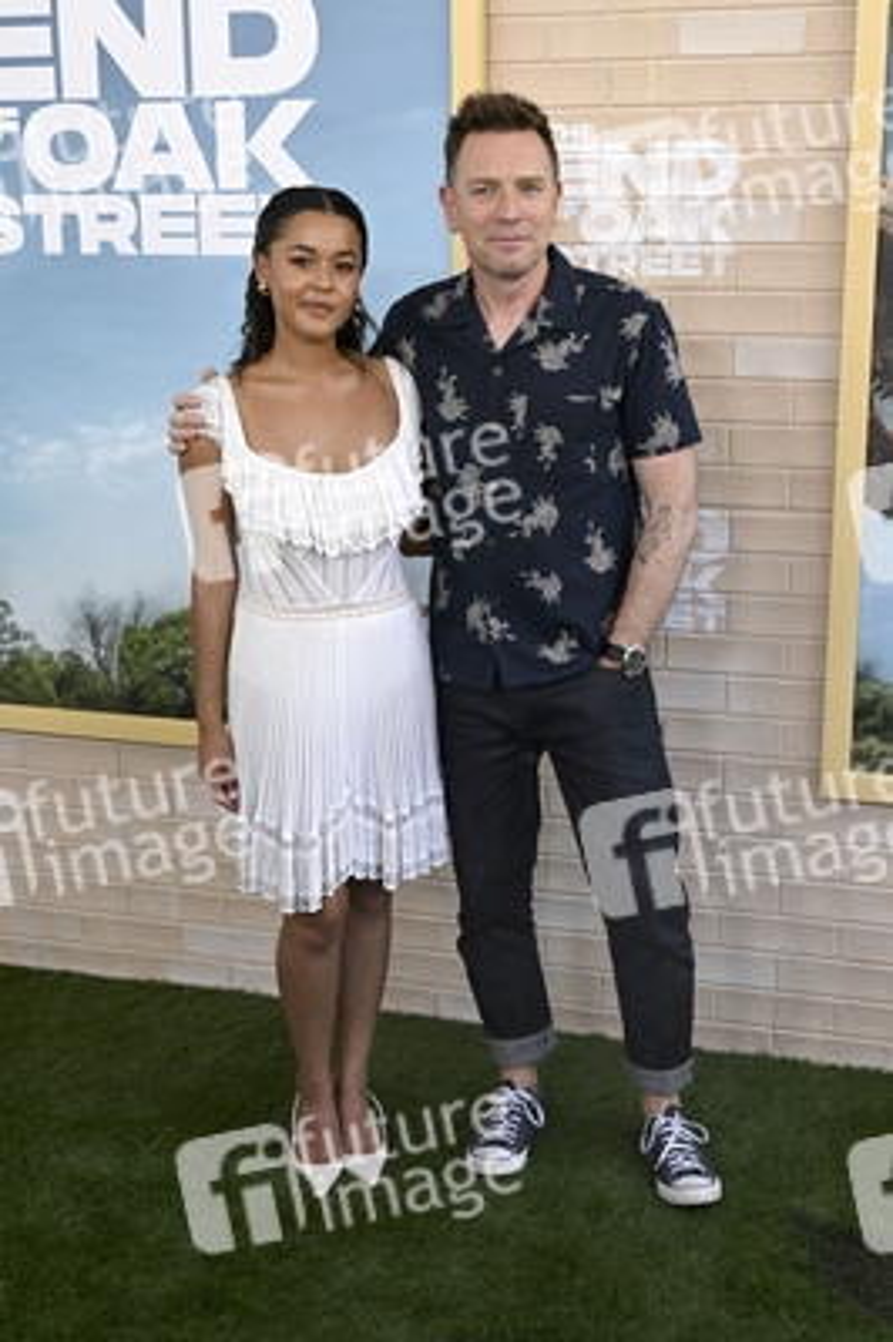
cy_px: 671
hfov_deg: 30.5
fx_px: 1640
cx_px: 446
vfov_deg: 44.5
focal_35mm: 44
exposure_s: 1/250
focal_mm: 44
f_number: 6.3
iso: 640
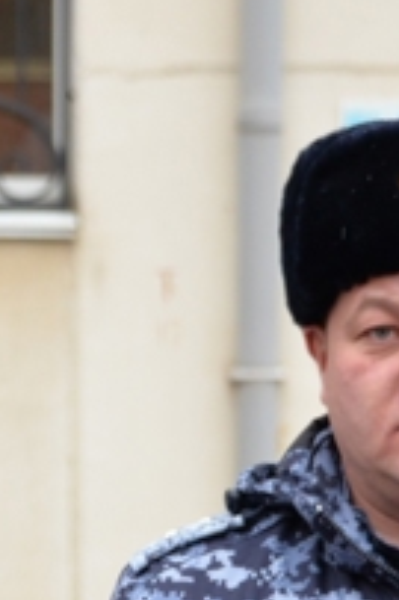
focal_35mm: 214
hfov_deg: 6.4
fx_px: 3564
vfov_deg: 9.5
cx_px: -19
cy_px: 674
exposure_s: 1/100
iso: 1600
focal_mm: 58
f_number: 4.5
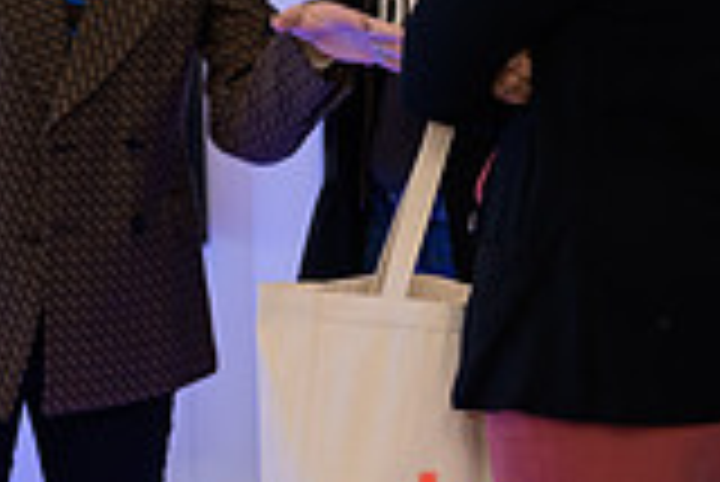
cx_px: -567
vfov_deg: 7.8
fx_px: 3483
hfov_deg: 11.0
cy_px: -164
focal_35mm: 174
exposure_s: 1/125
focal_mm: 48
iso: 400
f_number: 3.2
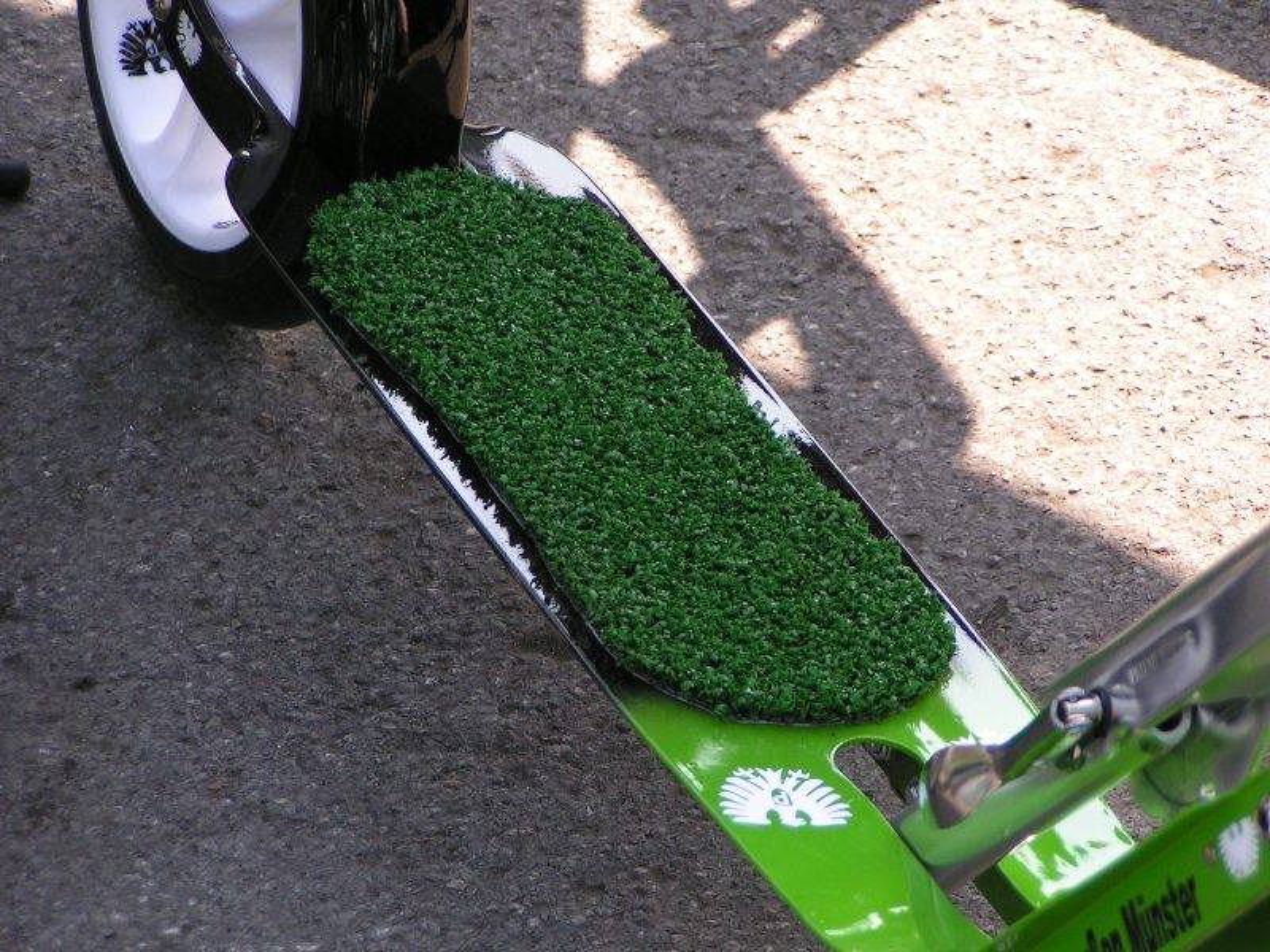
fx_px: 7558
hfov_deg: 9.6
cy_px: 476
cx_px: 635
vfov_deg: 7.2
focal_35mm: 206
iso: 100
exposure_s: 1/320
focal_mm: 31.5
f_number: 3.5
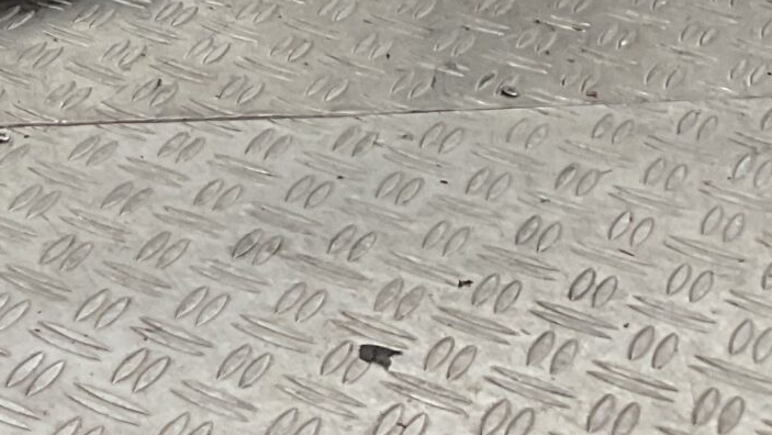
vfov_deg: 9.4
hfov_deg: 16.1
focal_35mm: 115
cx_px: -556
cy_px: -612
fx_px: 2355
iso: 25
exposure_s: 1/100
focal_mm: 3
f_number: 1.8
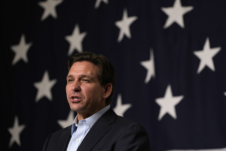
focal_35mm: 212
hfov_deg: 9.7
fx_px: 1331
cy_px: 76
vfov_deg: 6.5
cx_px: 113
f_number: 5.6
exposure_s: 1/500
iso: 2000
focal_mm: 212
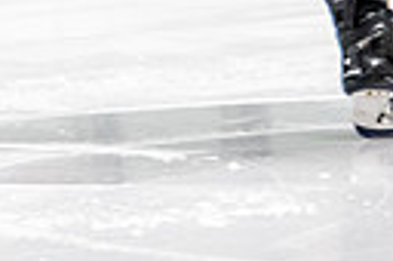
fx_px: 11459
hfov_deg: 2.0
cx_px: 368
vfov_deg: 1.3
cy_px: -197
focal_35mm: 1051
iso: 4000
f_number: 2.8
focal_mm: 150
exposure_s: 1/640
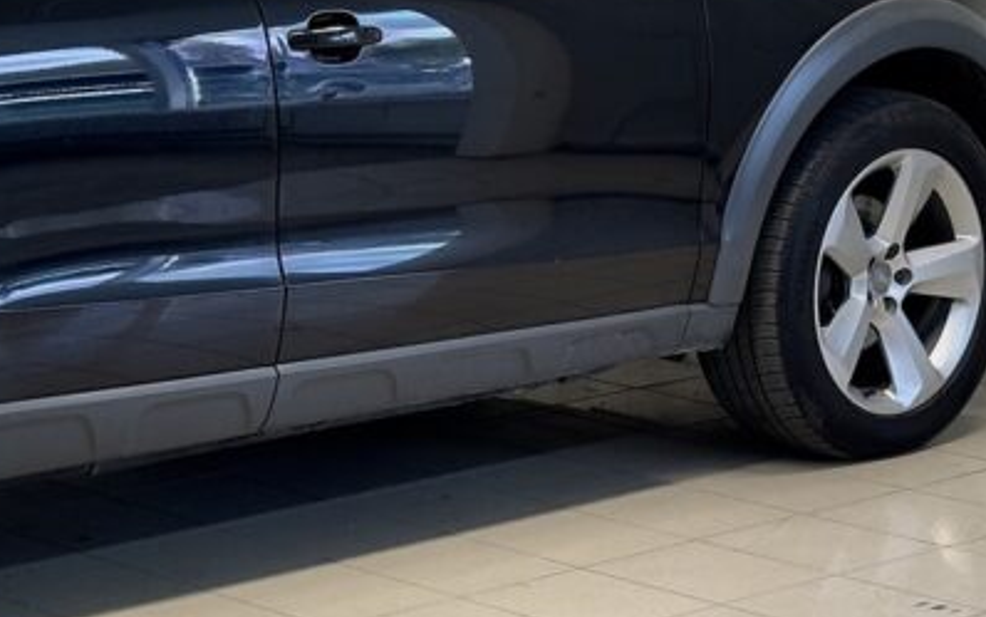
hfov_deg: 15.5
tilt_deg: -6.7
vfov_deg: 10.0
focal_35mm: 131
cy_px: 82
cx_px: -119
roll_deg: +0.7
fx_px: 3521
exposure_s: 1/50
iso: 64
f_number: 1.78
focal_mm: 6.76
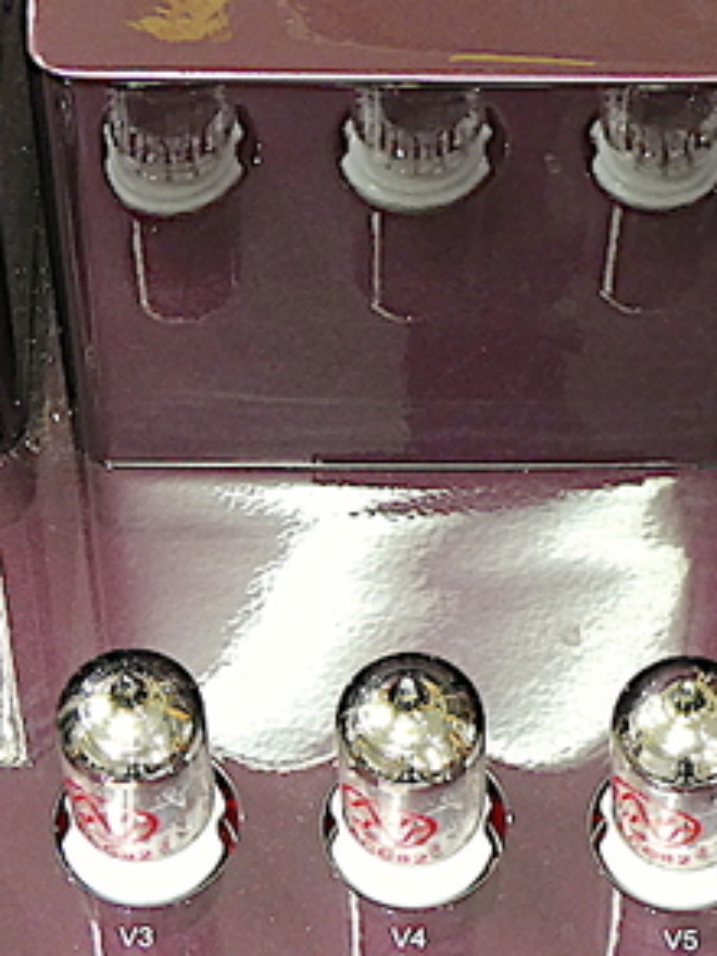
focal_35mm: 164
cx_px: 404
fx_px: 4526
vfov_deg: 12.0
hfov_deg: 9.1
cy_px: 506
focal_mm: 9
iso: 100
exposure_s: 1/1.3
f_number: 4.5
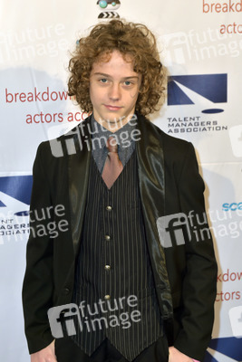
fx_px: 705
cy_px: 181
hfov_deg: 19.5
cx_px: 121
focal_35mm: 70
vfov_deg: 28.8
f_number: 4.5
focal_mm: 70
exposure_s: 1/320
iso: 400
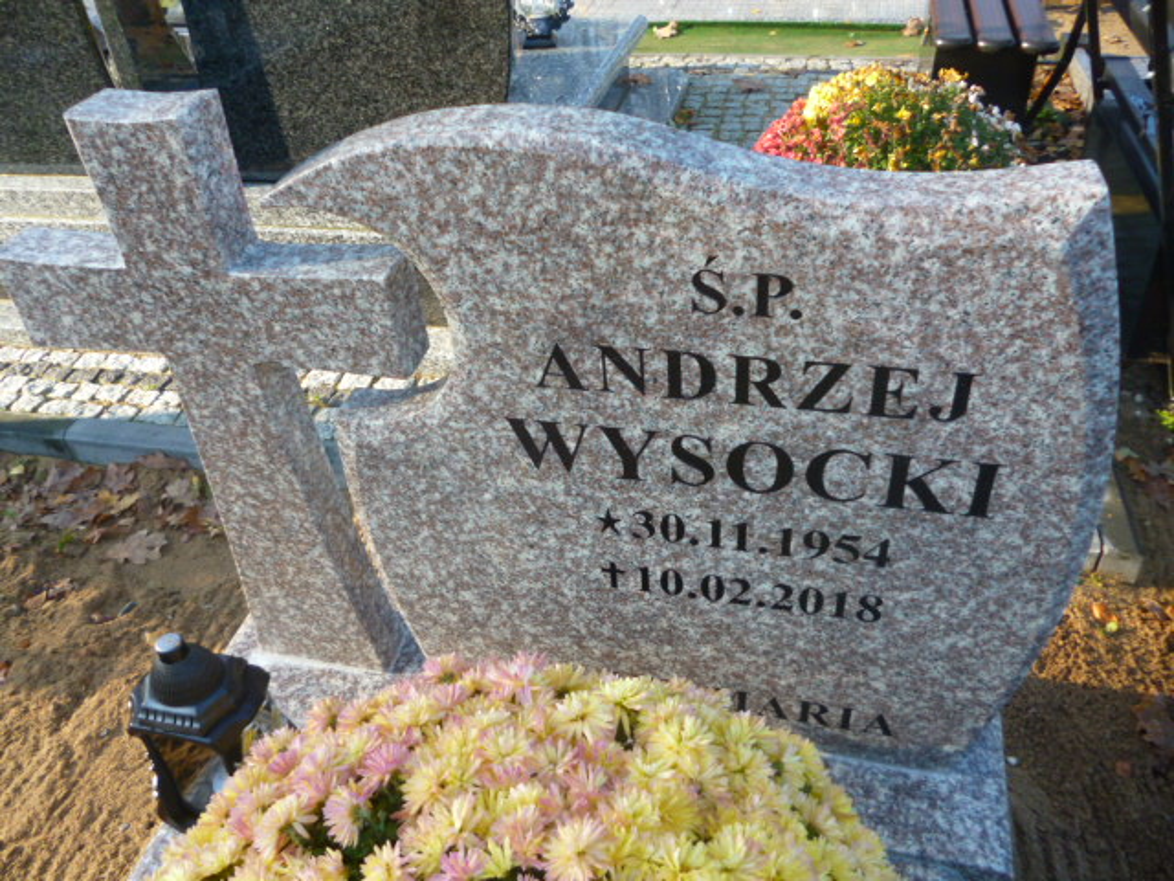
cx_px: 587
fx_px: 950
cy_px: 440
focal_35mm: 28
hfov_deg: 63.4
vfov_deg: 49.7
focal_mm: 5
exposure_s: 1/100
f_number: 3.1
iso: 100
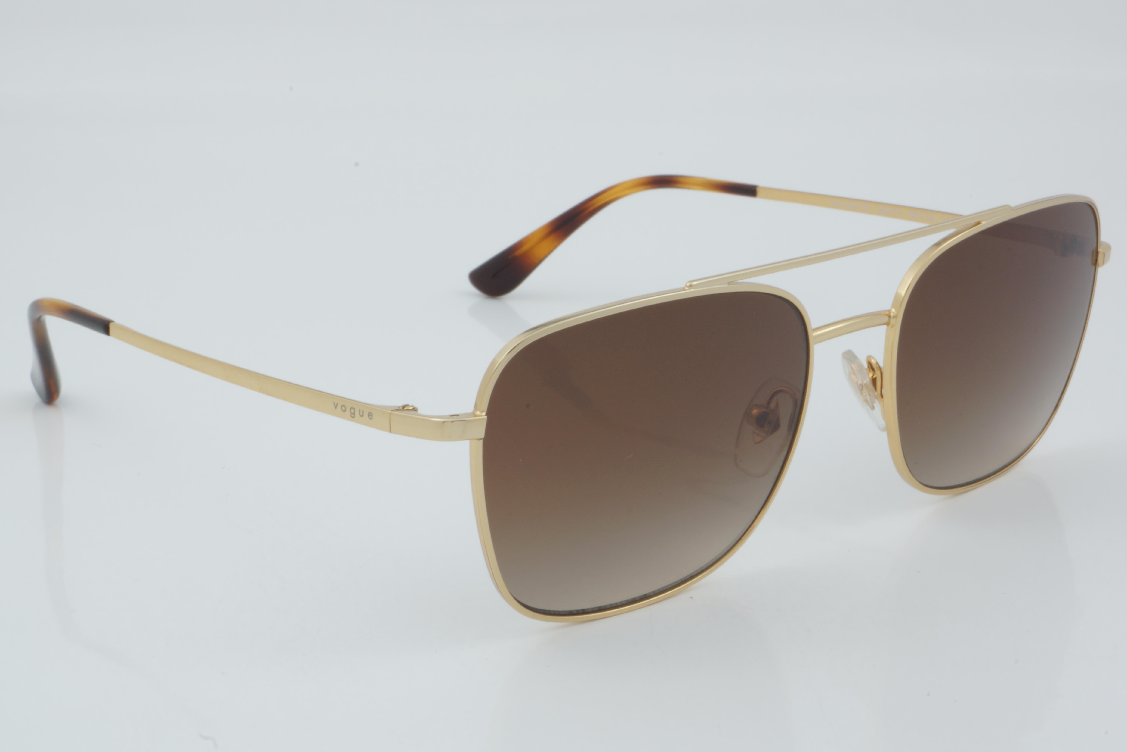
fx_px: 2348
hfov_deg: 27.0
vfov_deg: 18.2
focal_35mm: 75
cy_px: 376
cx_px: 564
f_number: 32
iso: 100
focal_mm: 50
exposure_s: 1/3
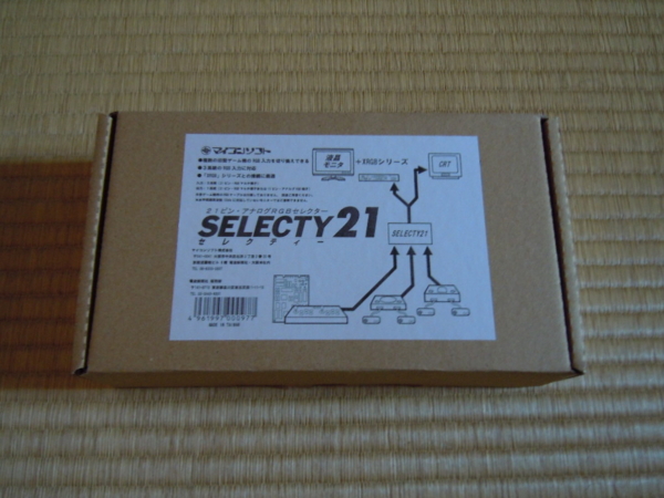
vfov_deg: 46.8
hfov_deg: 60.0
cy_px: 249
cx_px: 332
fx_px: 575
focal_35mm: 30
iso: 400
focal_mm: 5.4
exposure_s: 1/5
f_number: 3.5
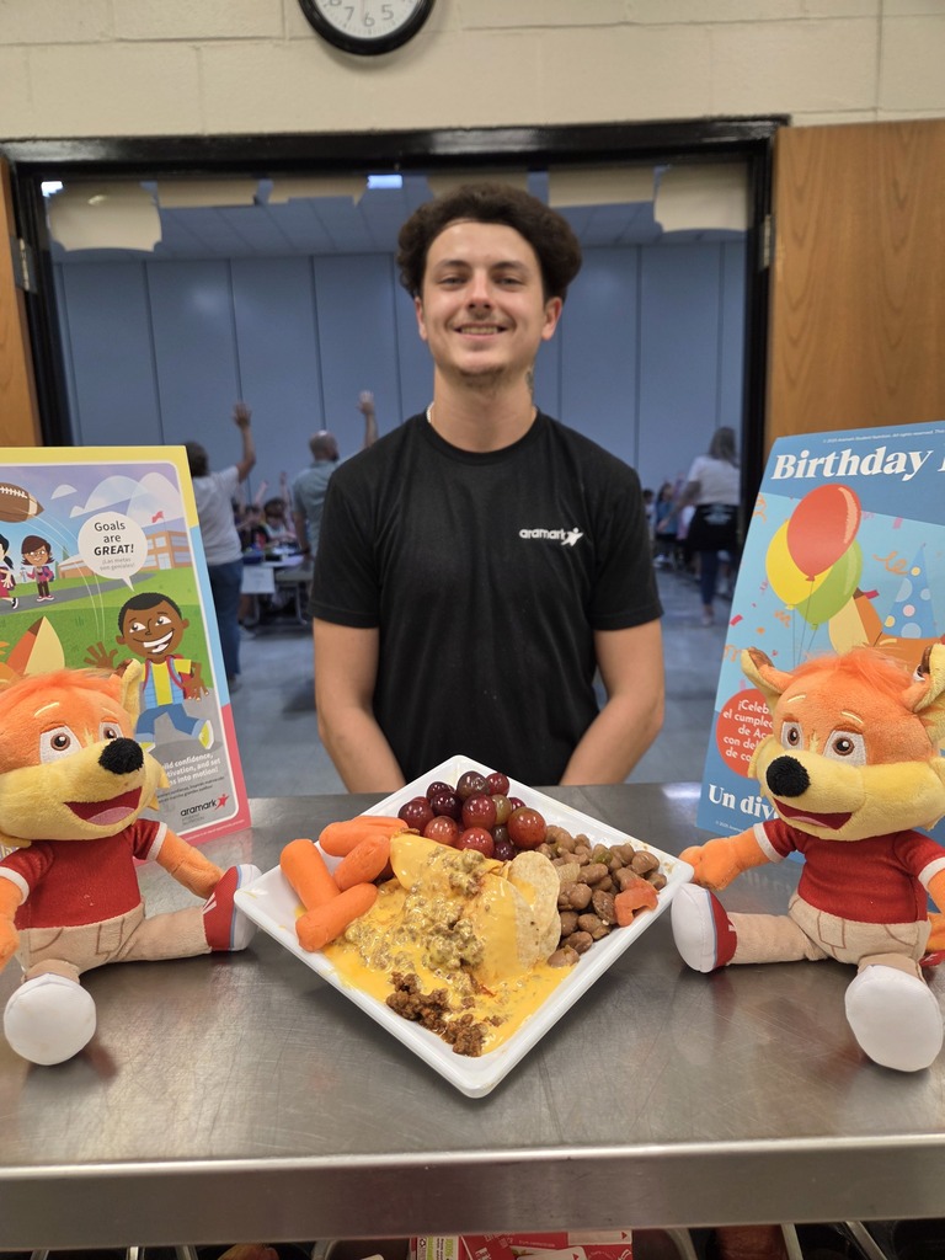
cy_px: 630
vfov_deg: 73.9
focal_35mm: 23
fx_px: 837
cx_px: 472
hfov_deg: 58.9
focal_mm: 5.4
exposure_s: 1/62
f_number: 1.8
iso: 80
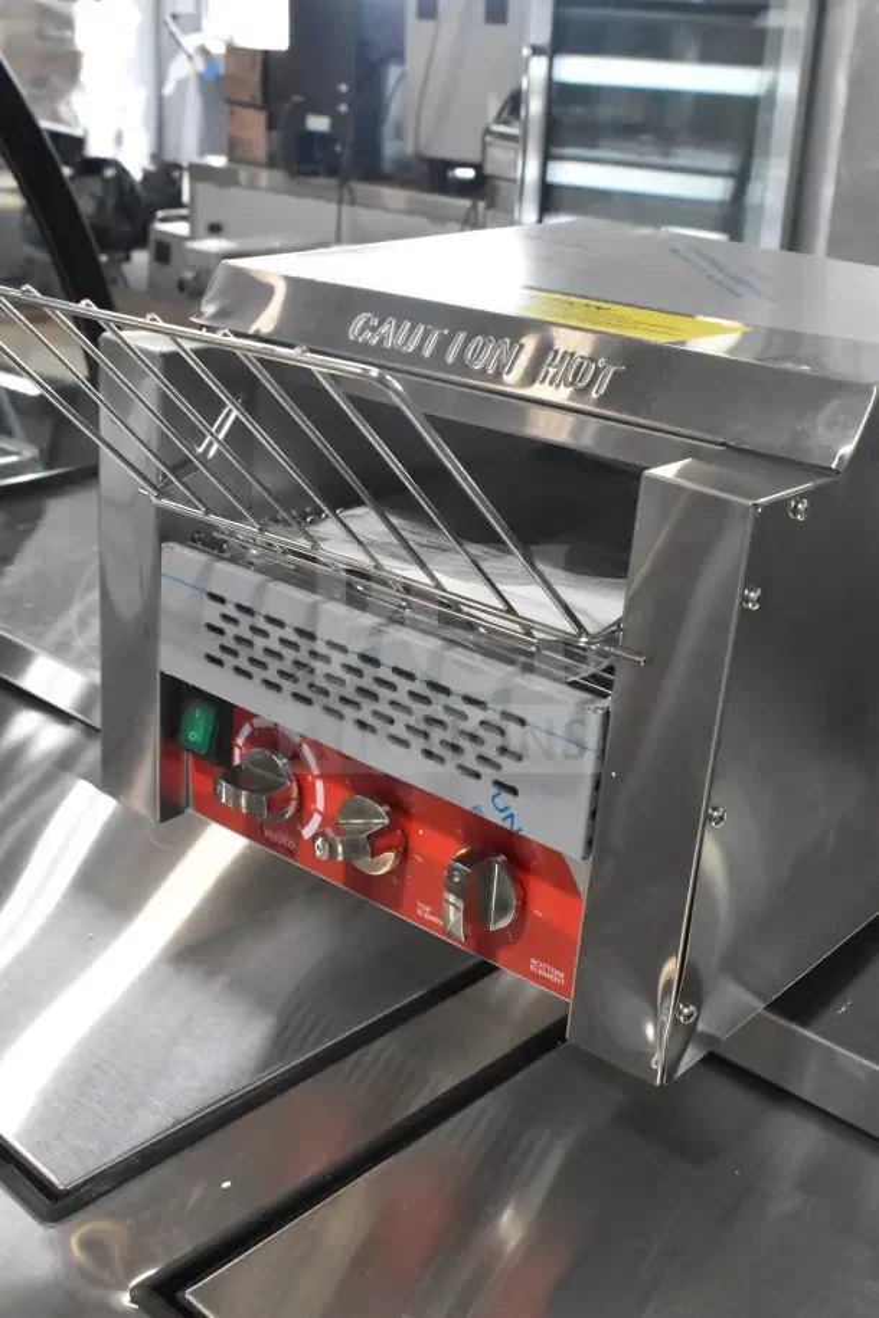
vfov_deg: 46.4
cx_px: 440
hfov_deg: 31.9
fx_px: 1538
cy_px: 659
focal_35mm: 42
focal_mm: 28
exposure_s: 1/320
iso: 6400
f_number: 9
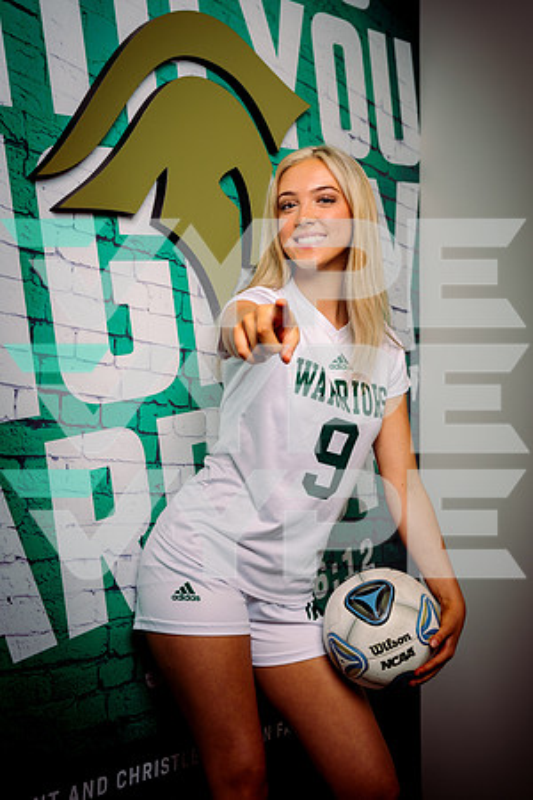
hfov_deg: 30.5
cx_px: 266
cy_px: 400
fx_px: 977
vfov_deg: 44.5
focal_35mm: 44
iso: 125
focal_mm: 44
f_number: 5.6
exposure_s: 1/250
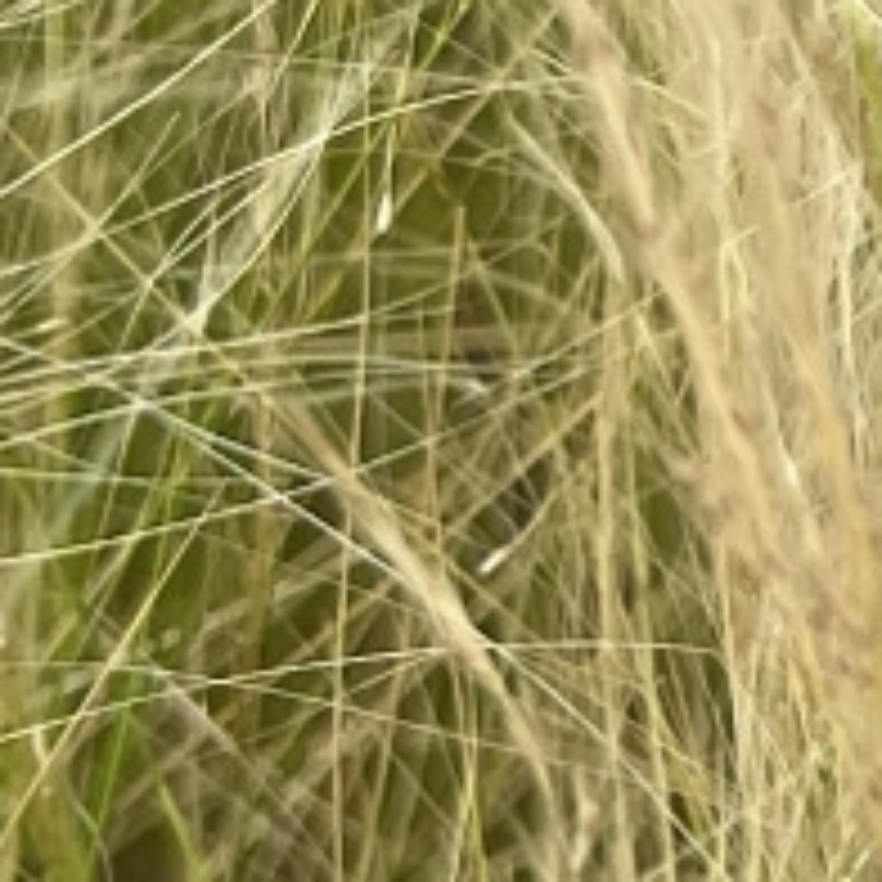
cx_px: 2524
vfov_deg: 7.4
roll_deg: -1.0
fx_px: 6745
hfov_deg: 6.8
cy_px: -450
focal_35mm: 234
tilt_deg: -28.2
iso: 50
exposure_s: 1/1901
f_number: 1.5
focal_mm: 5.7
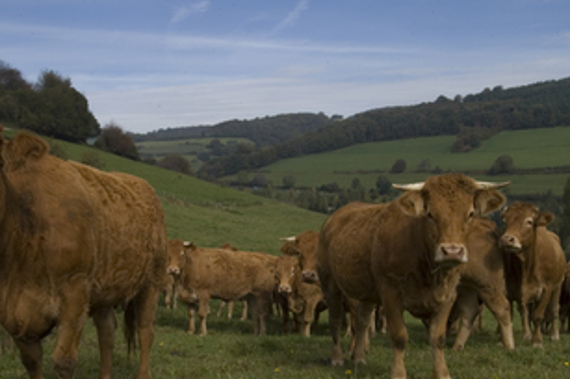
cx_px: 221
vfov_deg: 31.0
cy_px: 230
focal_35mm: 43
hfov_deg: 45.2
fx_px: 680
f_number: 13
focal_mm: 22
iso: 200
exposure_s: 1/400
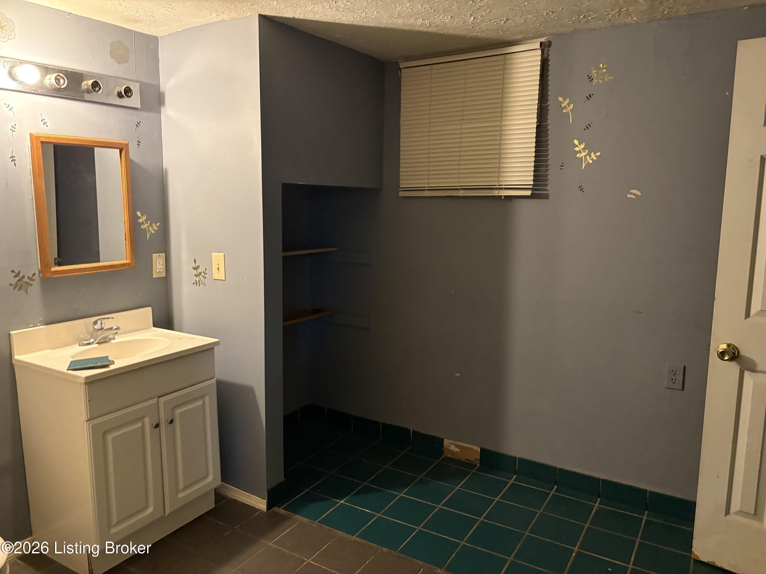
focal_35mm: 26
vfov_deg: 53.1
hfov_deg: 67.3
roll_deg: -0.8
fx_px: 575
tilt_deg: -5.1
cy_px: 287
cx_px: 383
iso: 640
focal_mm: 5.96
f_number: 1.6
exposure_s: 1/30
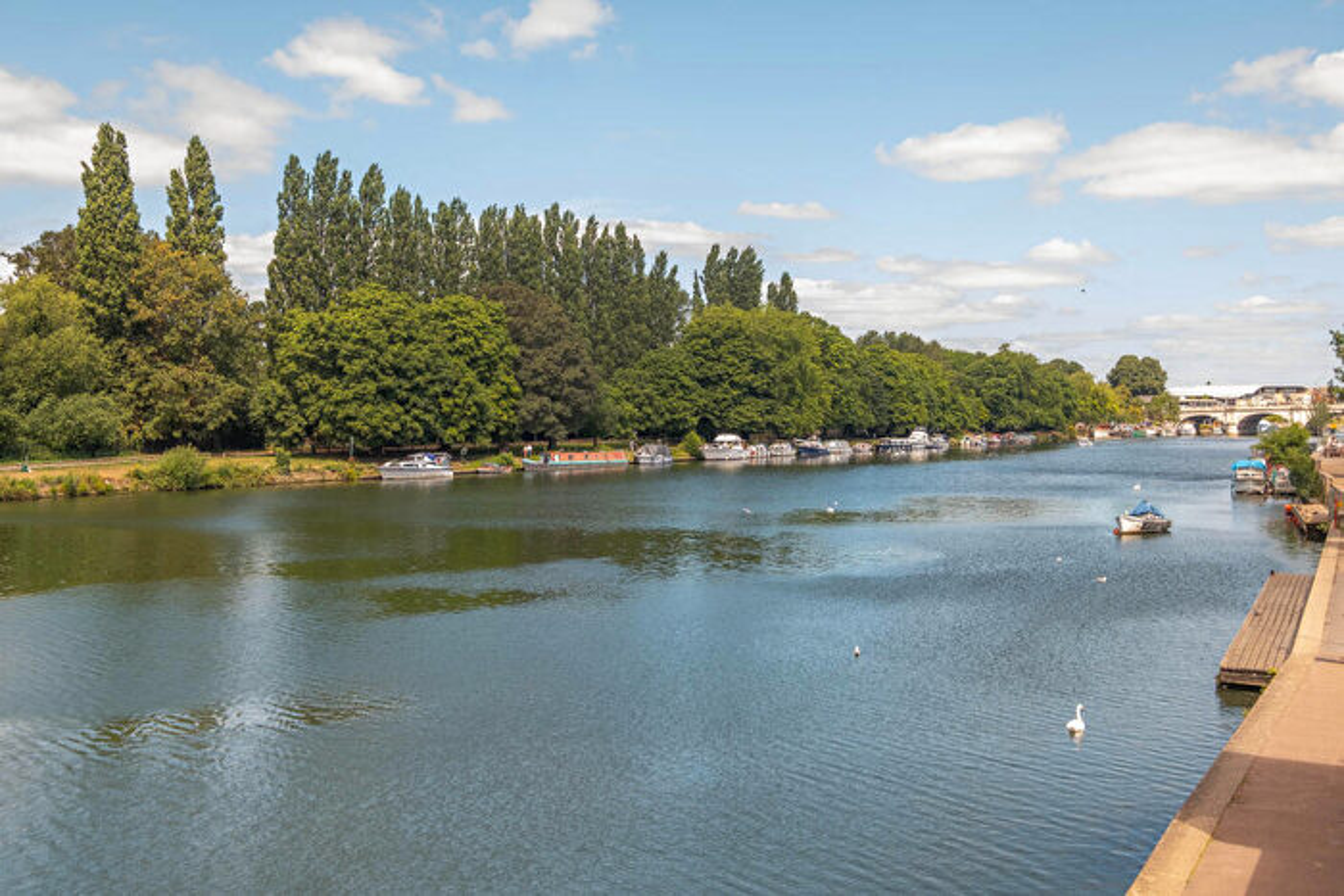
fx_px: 1270
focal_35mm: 34
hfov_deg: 55.8
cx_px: 672
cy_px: 448
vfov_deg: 38.9
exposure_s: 1/320
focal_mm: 22.9
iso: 400
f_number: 6.4
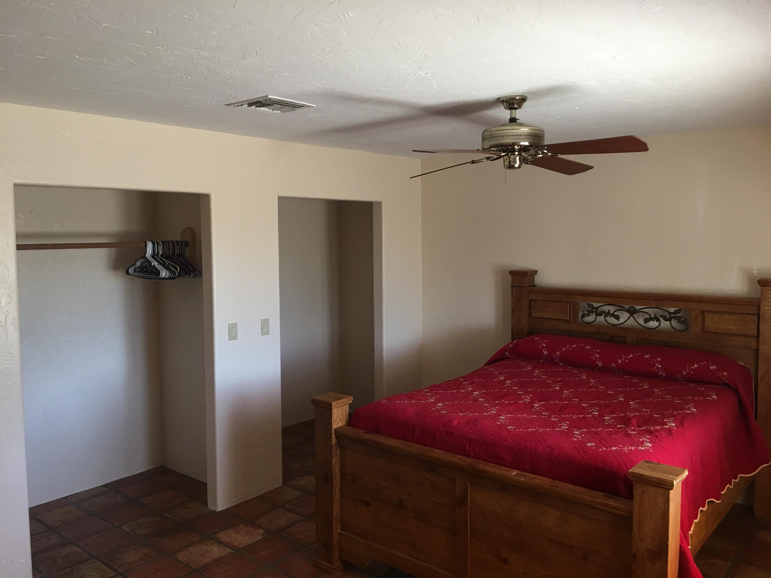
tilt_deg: -3.0
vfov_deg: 48.2
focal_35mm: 29
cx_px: 386
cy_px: 289
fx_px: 646
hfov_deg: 61.7
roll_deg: +0.2
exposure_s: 1/17
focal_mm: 4.15
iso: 50
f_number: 2.2
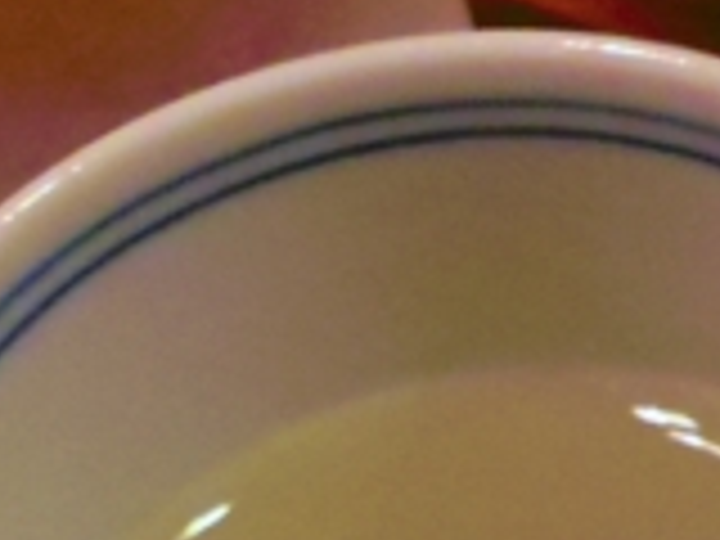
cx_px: 1071
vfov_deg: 7.6
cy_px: 986
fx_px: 3952
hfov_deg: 10.1
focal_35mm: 190
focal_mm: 8.3
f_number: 3.2
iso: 1600
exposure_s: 1/10
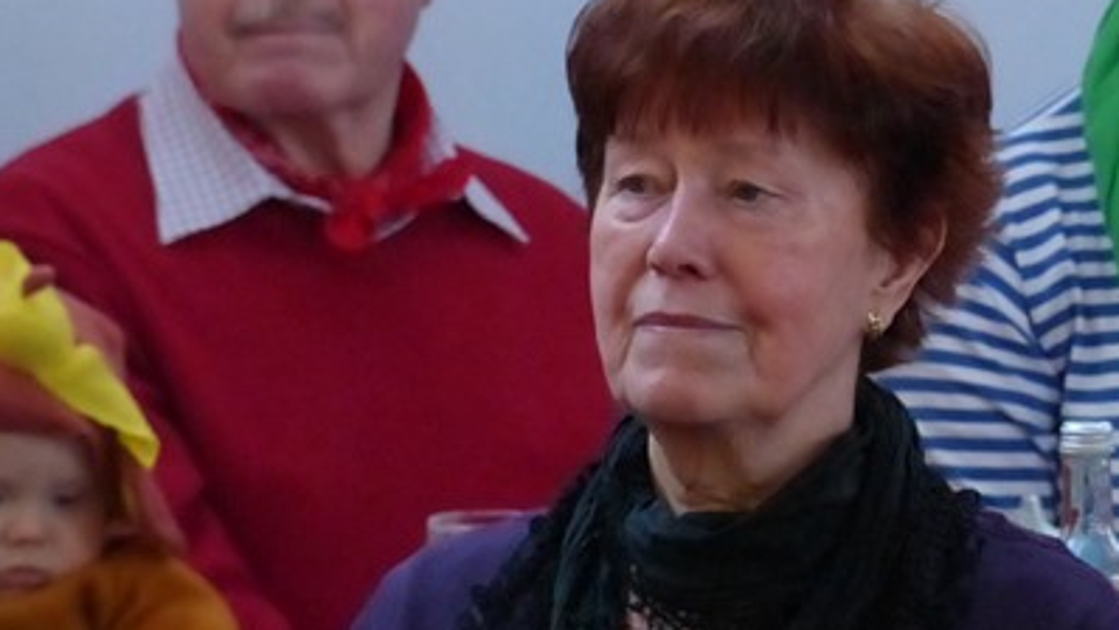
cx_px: 675
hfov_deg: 5.1
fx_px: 12671
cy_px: 170
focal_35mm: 427
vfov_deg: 2.8
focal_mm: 45.7
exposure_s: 1/80
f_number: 2.8
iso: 1600
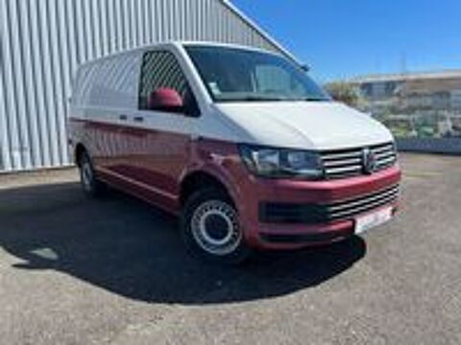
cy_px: 172
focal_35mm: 26
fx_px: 346
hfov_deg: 67.3
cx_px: 230
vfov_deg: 53.1
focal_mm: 5.1
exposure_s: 1/2309
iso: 50
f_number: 1.6
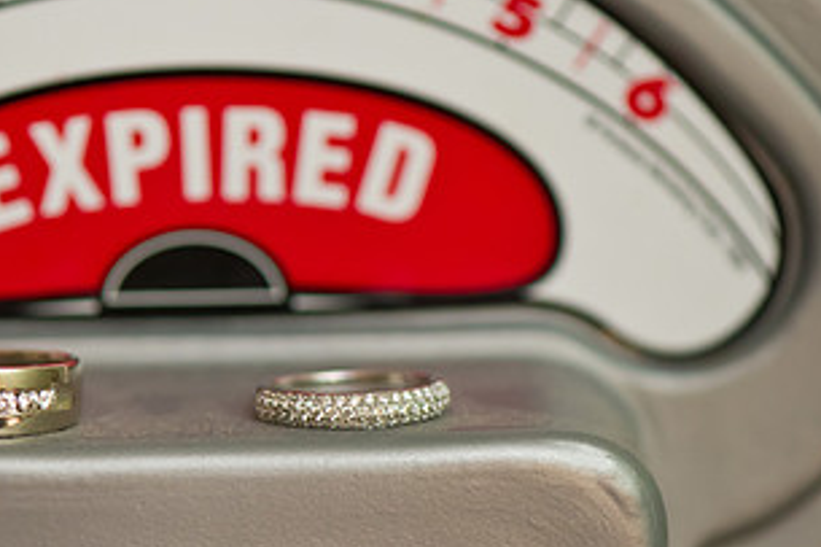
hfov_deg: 10.3
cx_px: 215
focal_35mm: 200
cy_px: 348
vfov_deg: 6.9
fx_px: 4558
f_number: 4
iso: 1600
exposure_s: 1/125
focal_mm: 105
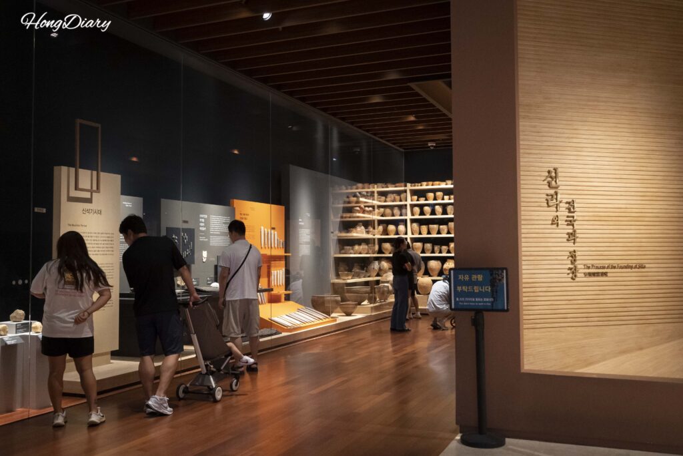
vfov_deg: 38.9
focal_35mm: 34
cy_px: 228
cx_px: 342
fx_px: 645
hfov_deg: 55.8
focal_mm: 34
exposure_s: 1/160
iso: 10000
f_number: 4.5
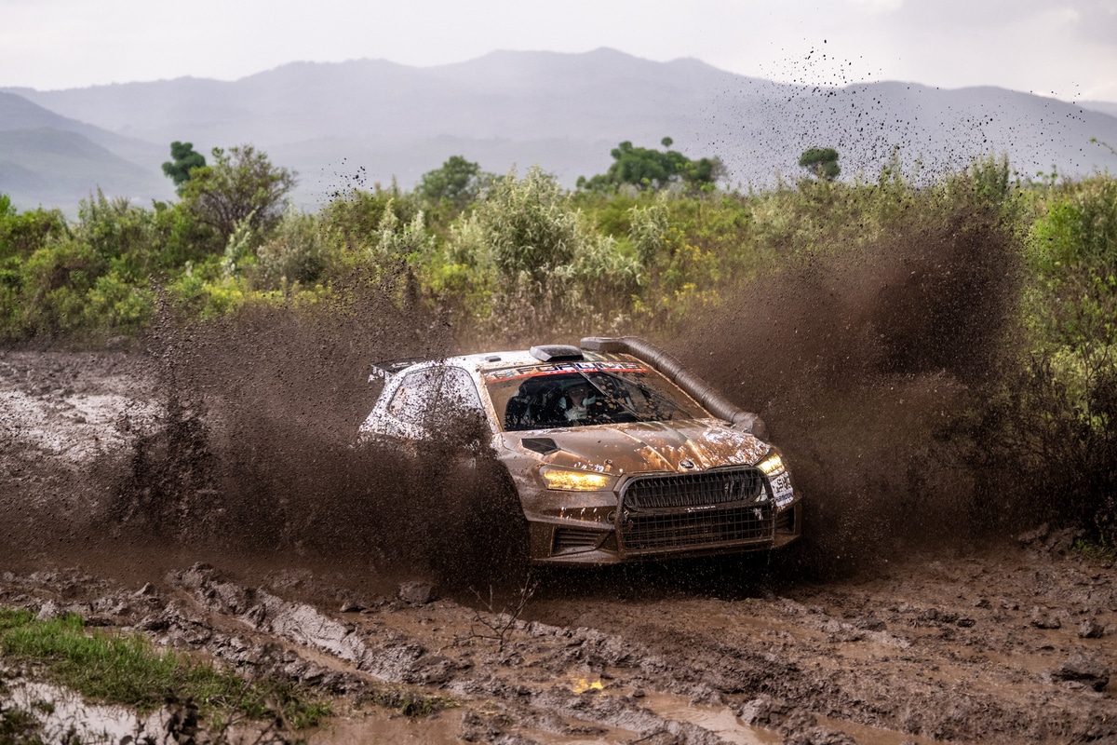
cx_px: 530
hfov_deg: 27.5
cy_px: 353
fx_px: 2284
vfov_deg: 18.5
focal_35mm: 74
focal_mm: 70
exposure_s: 1/640
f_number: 3.2
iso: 1250
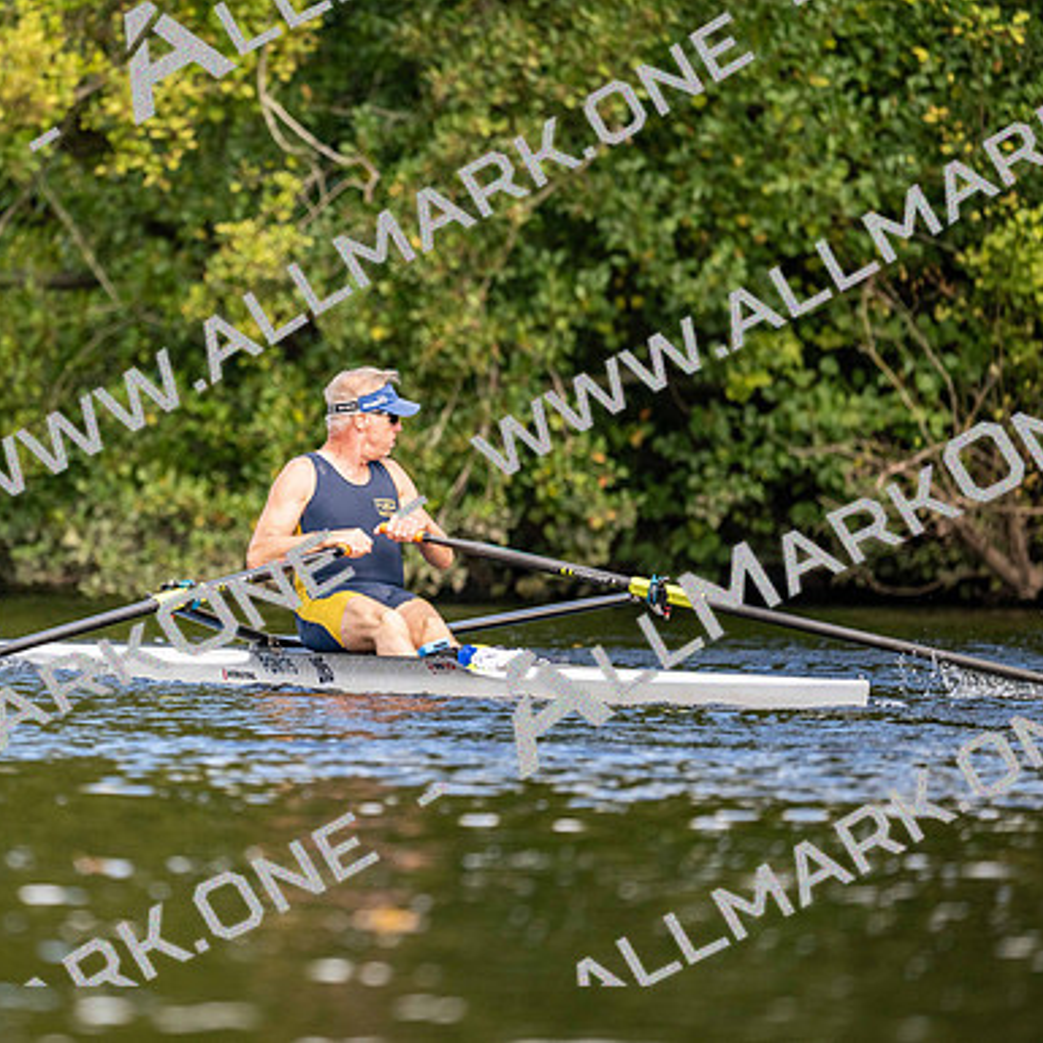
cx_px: 274
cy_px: 522
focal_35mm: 513
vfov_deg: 3.4
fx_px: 17488
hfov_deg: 3.4
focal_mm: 400
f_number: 4.5
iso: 800
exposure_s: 1/2000
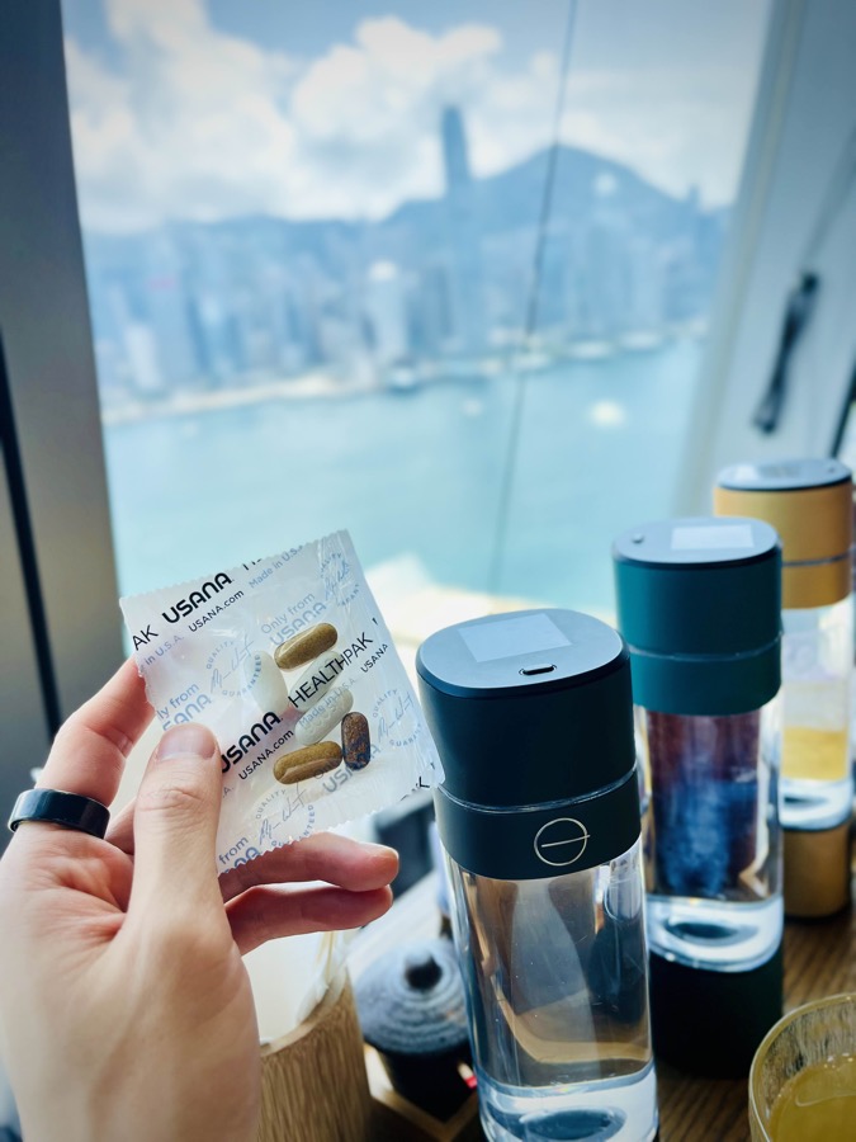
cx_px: 428
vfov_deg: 67.3
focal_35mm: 26
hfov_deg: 53.1
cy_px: 571
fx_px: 857
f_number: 1.6
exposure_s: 1/649
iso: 50
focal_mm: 5.1
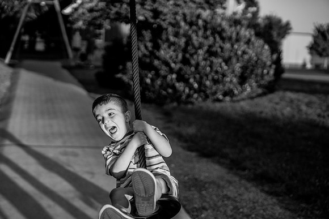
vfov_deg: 19.5
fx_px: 640
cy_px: 110
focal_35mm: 70
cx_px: 164
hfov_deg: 28.8
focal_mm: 70
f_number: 2.8
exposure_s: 1/3200
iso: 320
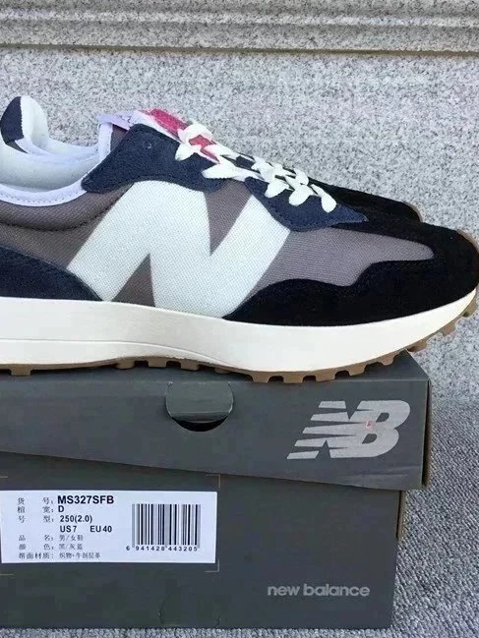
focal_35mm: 43
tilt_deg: -15.9
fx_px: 793
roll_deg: -0.6
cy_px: 329
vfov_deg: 43.8
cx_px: 199
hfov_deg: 33.5
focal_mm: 3.3
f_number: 2.4
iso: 25
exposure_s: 1/180
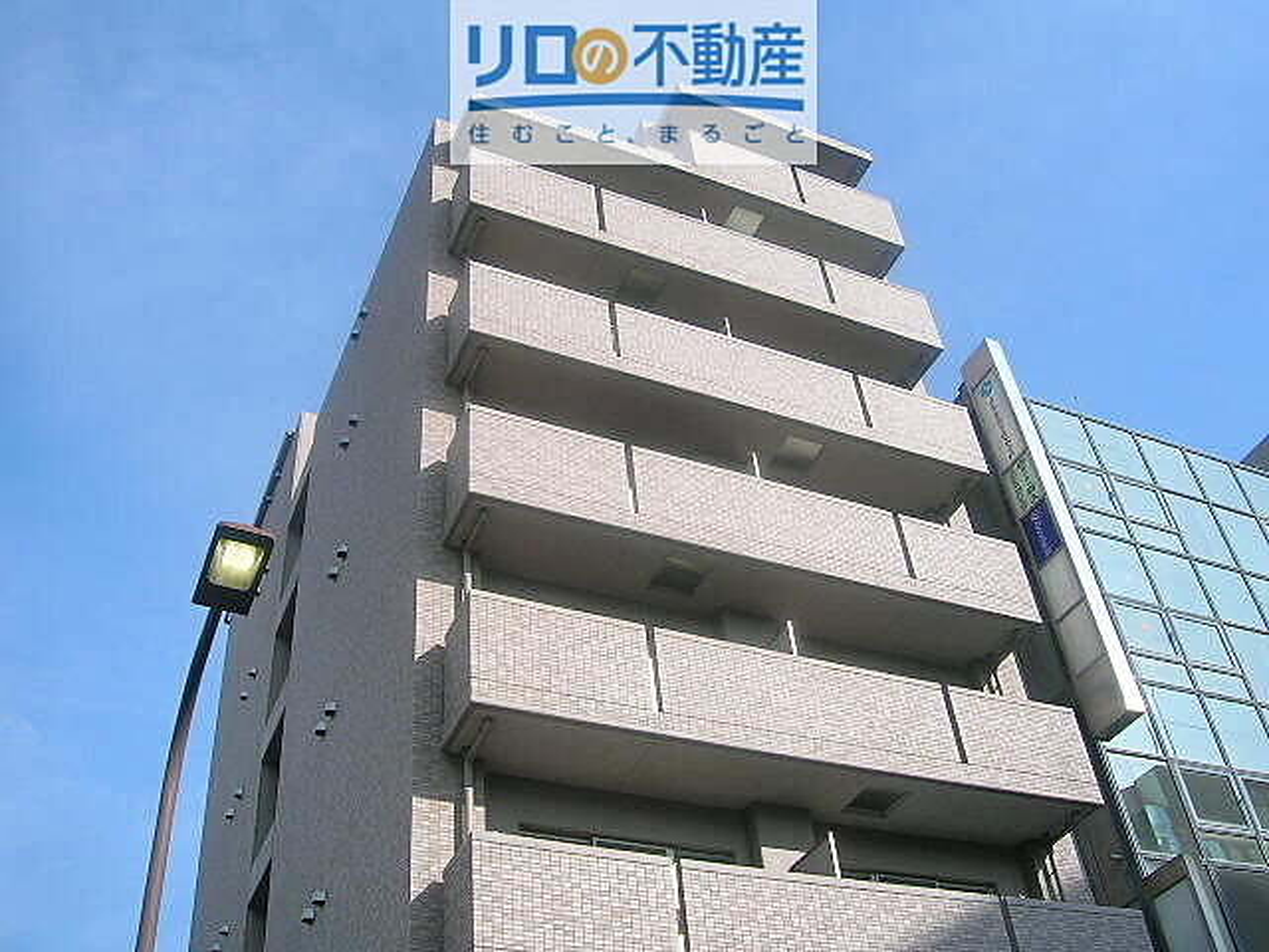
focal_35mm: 35
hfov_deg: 52.6
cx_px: 634
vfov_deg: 40.7
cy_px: 476
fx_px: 1283
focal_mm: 5.4
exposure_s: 1/342
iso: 50
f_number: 4.8
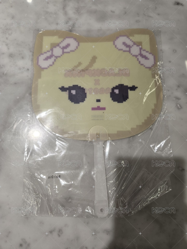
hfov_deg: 58.9
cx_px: 94
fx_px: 166
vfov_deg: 73.9
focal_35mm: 23
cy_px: 124
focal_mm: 6.3
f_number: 1.7
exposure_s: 1/120
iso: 64
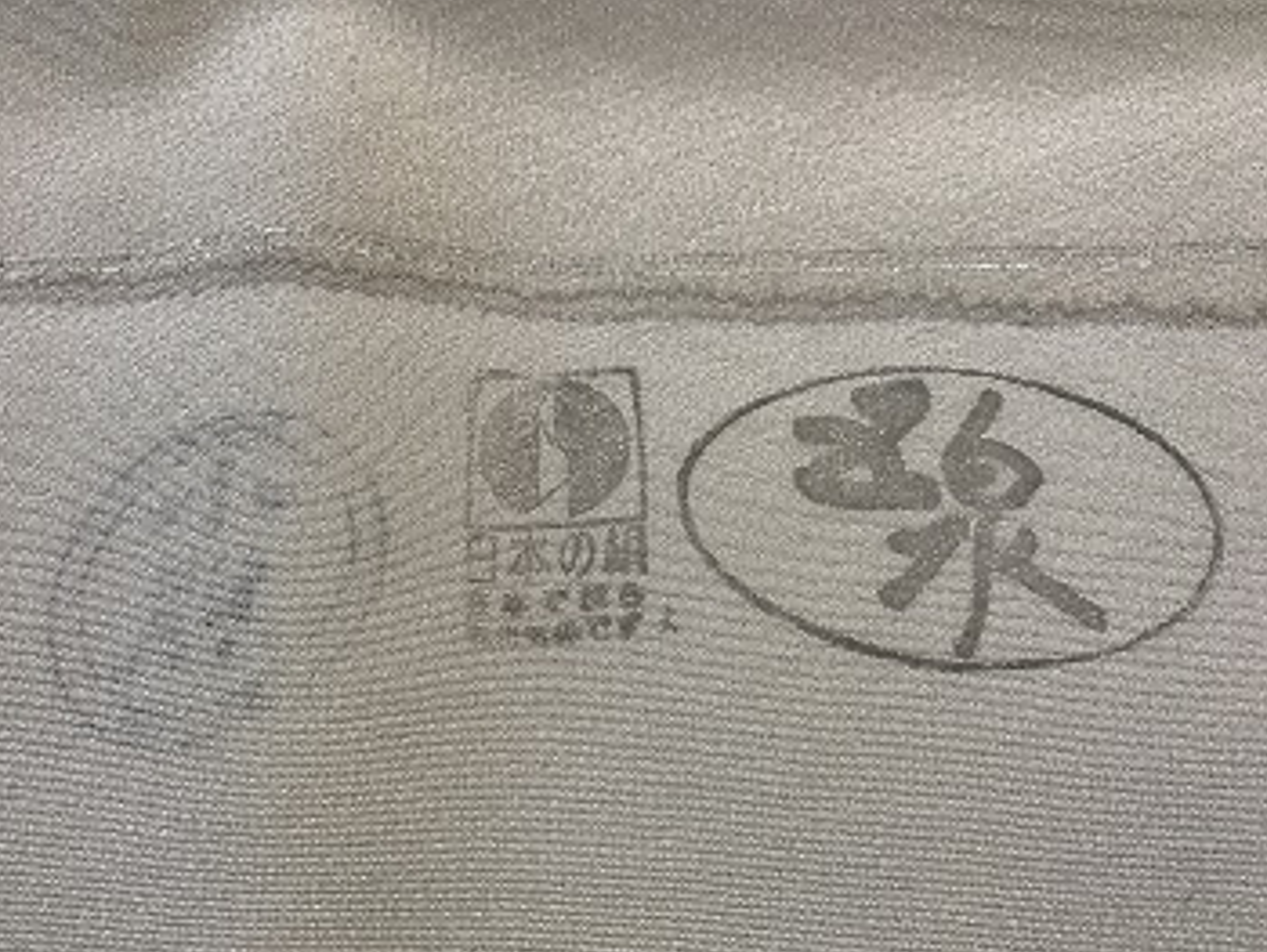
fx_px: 1172
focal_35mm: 32
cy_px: 514
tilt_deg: -66.9
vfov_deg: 44.2
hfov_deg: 56.7
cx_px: 565
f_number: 1.8
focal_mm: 3.99
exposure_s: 1/30
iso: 25
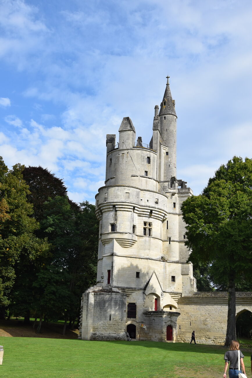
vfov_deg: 38.9
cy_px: 189
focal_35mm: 51
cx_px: 126
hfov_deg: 26.5
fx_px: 535
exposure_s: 1/400
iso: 200
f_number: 10
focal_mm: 34
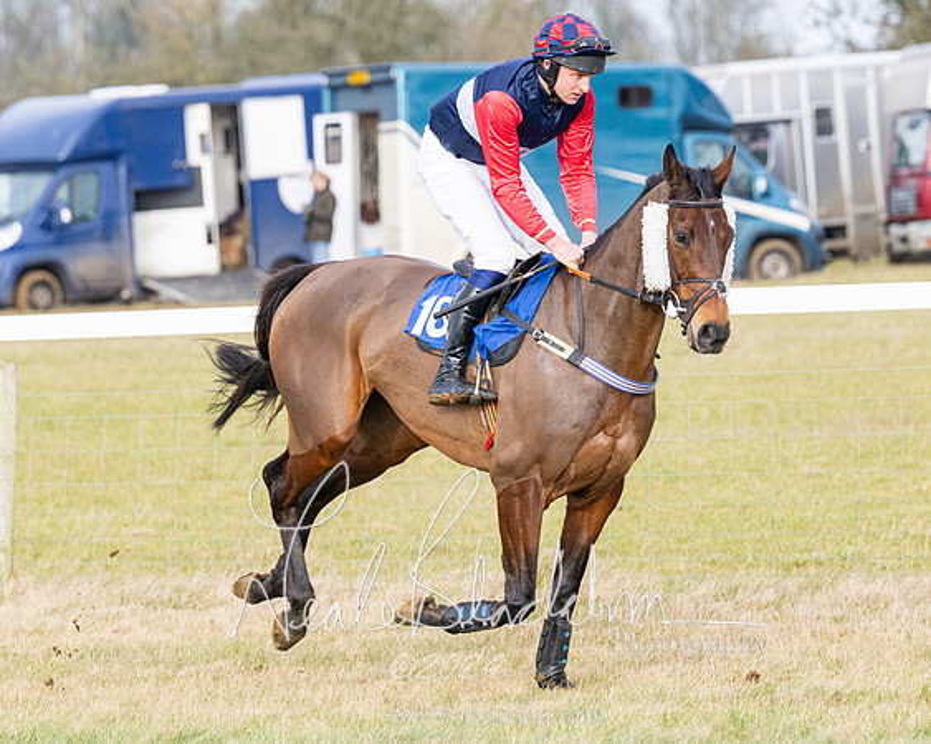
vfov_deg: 4.8
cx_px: 519
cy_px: 532
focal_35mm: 322
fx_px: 8874
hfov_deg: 6.0
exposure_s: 1/1600
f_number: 5
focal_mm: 200
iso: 800
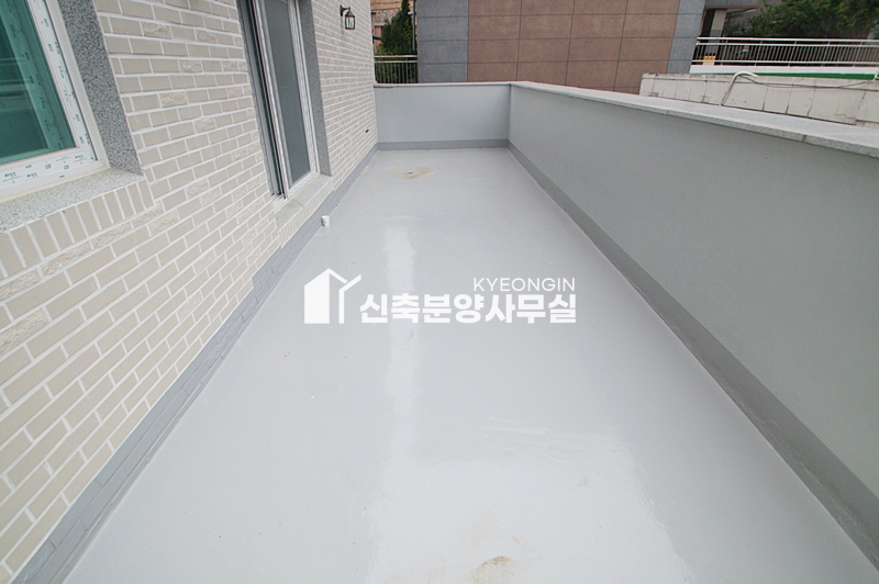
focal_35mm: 16
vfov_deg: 72.0
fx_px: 403
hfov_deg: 95.0
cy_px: 292
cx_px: 440
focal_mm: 11
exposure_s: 1/4000
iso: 800
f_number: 4
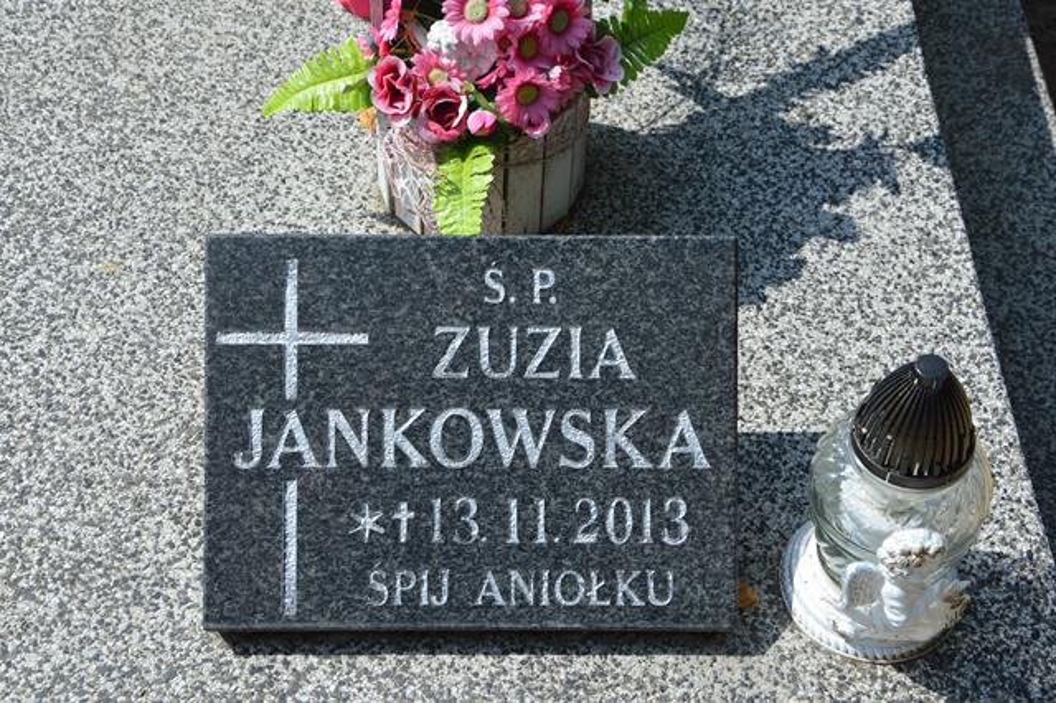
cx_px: 528
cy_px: 352
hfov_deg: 33.4
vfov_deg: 22.6
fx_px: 1759
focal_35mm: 60
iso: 100
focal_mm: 40
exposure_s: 1/250
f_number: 8
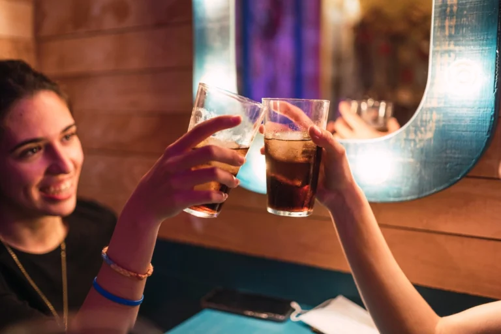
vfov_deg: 37.9
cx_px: 250
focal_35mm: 35
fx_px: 487
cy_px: 167
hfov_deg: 54.4
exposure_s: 1/160
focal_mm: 35
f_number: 1.4
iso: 800
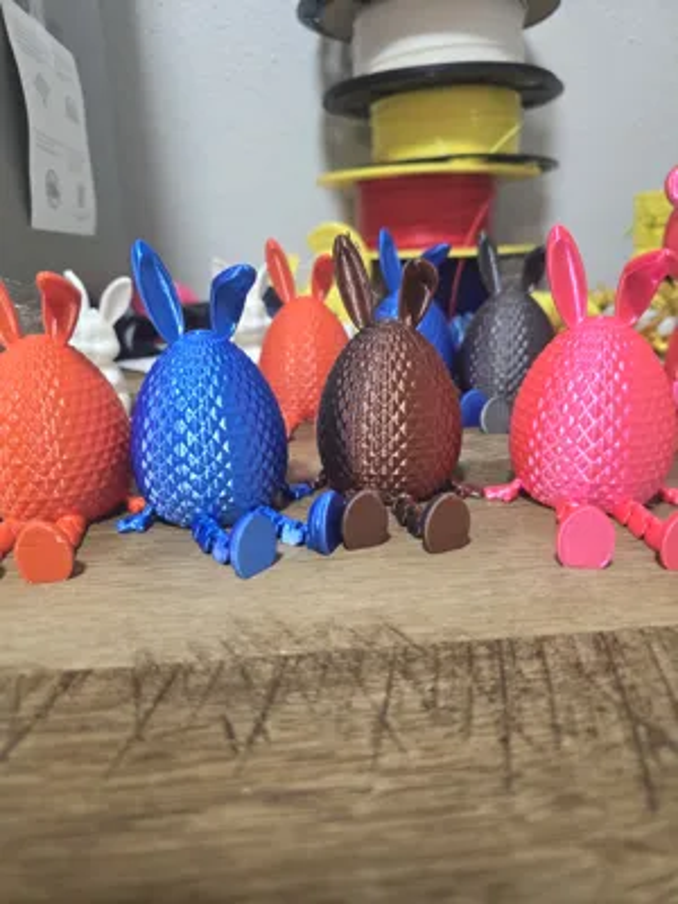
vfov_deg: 73.9
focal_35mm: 23
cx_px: 339
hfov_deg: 58.9
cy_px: 452
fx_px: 601
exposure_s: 1/120
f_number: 1.7
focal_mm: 6.3
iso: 800
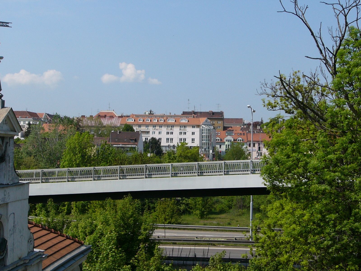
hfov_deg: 27.8
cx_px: 180
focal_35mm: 70
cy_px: 136
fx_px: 730
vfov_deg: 21.0
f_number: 5.6
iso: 50
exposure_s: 1/400
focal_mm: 9.2
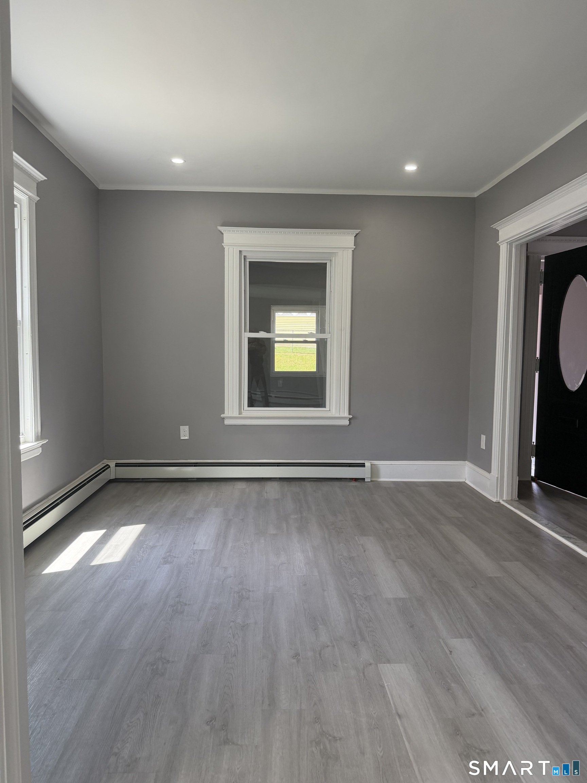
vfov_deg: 71.6
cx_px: 294
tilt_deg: -4.6
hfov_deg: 56.8
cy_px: 392
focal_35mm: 24
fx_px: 543
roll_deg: -0.4
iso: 125
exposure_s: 1/208
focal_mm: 6.76
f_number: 1.78
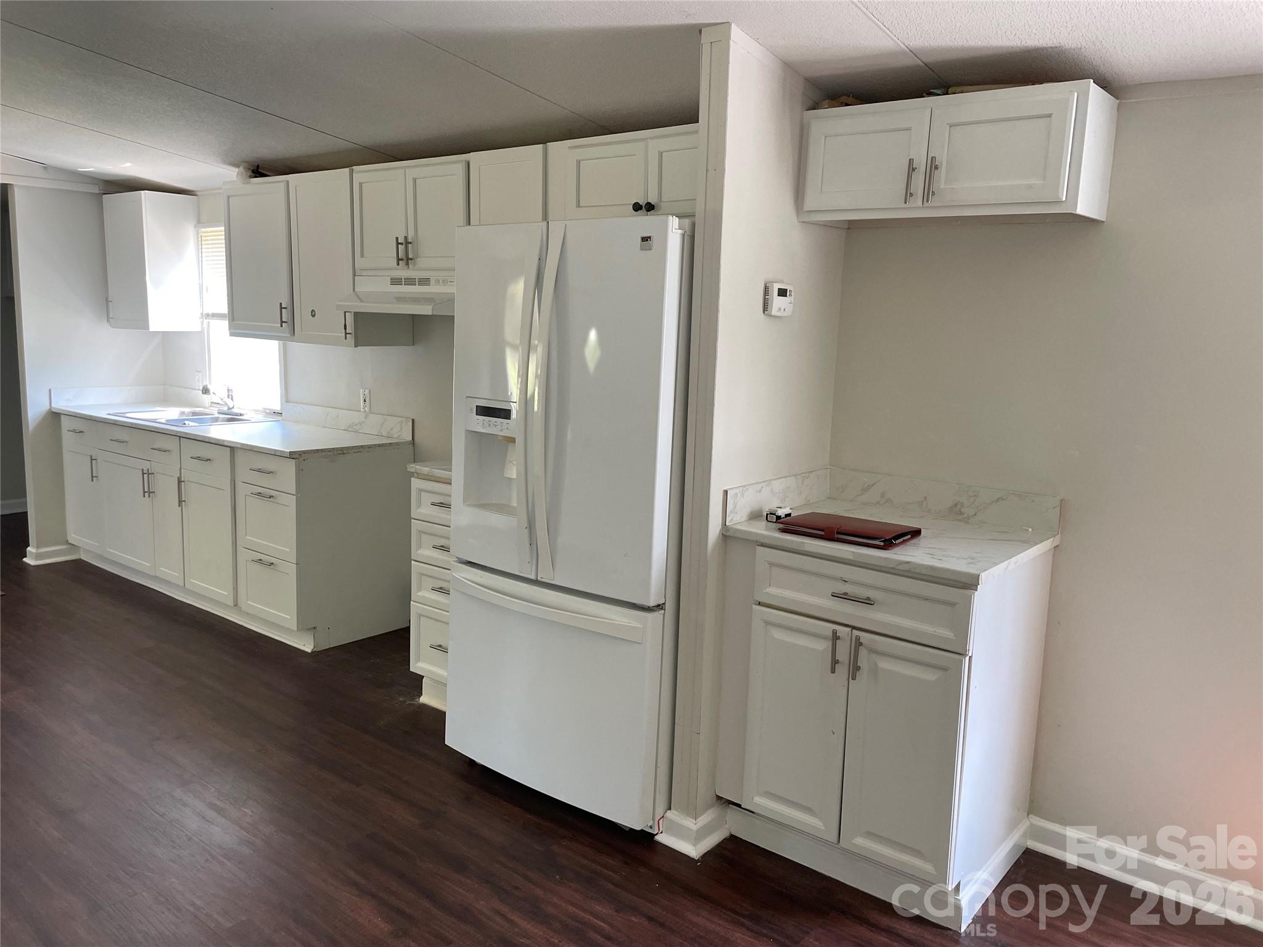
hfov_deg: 67.3
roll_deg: -0.8
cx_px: 632
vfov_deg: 53.1
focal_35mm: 26
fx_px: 949
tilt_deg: -9.5
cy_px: 474
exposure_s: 1/102
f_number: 1.6
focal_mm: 4.2
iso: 125
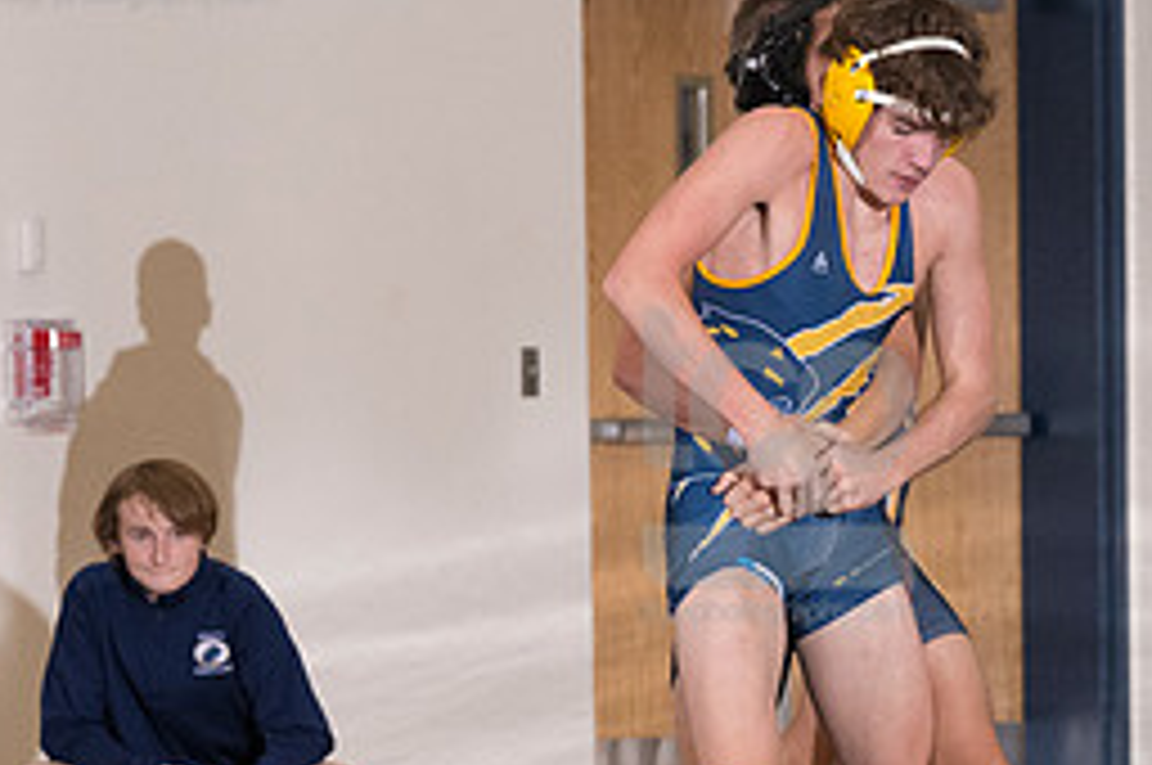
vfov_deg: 3.1
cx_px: 778
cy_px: 468
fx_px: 14126
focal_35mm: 442
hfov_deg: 4.7
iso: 2000
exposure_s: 1/250
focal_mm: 130
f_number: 5.6
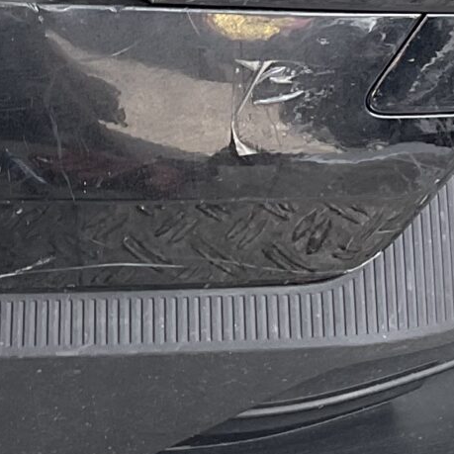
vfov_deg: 11.8
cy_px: -148
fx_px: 2122
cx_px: 89
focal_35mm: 143
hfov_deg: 12.2
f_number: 1.8
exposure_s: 1/120
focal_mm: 3
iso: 20
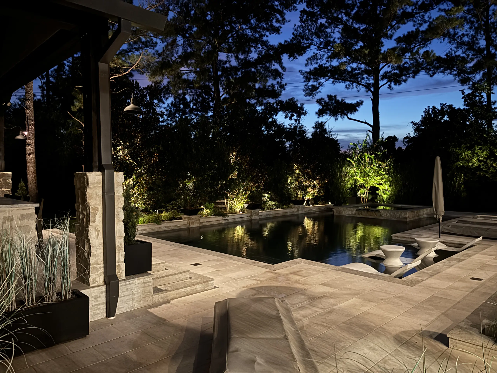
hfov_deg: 67.3
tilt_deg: -2.6
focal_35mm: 26
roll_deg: +0.1
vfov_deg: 53.1
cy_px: 186
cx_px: 248
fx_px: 373
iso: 1000
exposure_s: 1/9
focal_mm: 5.96
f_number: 1.6
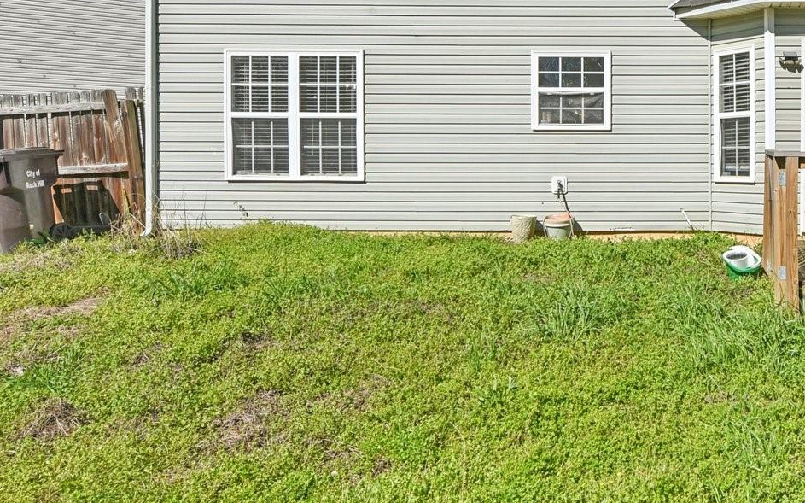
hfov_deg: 53.9
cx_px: 718
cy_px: 121
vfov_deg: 39.4
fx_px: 680
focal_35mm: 31
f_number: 8
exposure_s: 1/800
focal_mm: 14
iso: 200
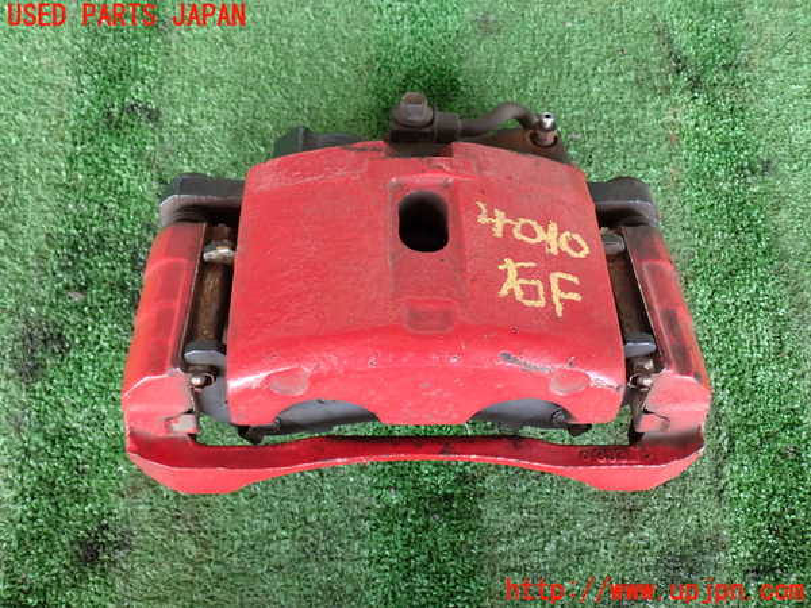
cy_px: 304
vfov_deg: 39.7
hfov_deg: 51.4
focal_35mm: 36
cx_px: 406
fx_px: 843
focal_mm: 6.37
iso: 200
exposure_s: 1/50
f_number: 2.5
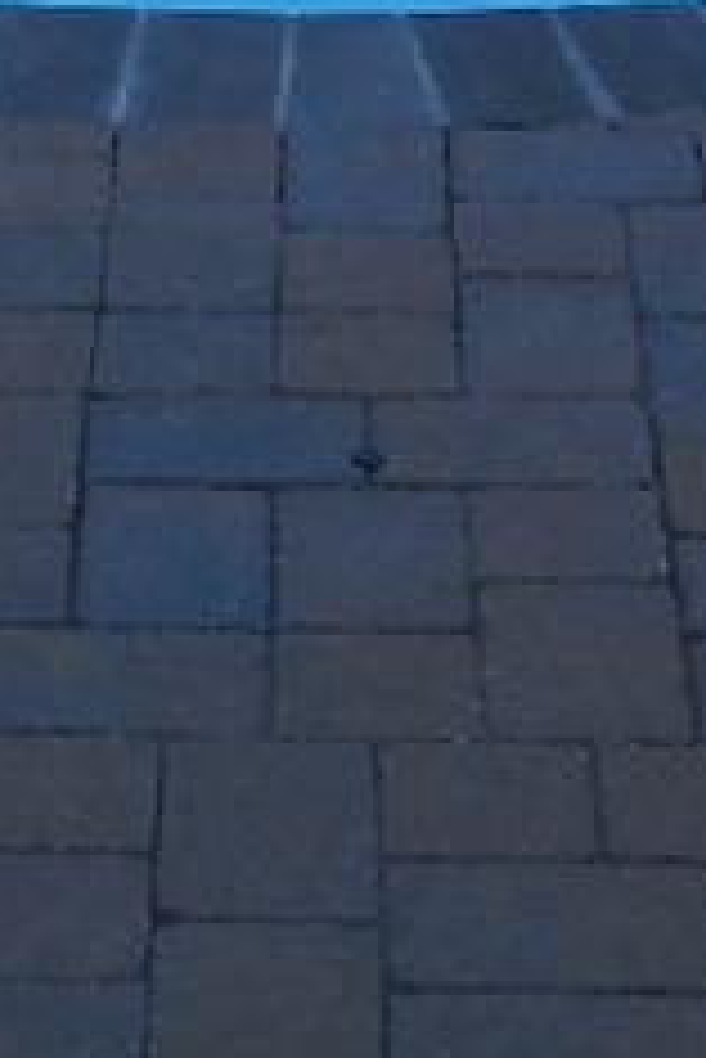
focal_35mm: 159
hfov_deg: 8.6
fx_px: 4670
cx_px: 54
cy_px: -716
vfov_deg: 12.1
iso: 125
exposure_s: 1/640
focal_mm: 4.5
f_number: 3.3
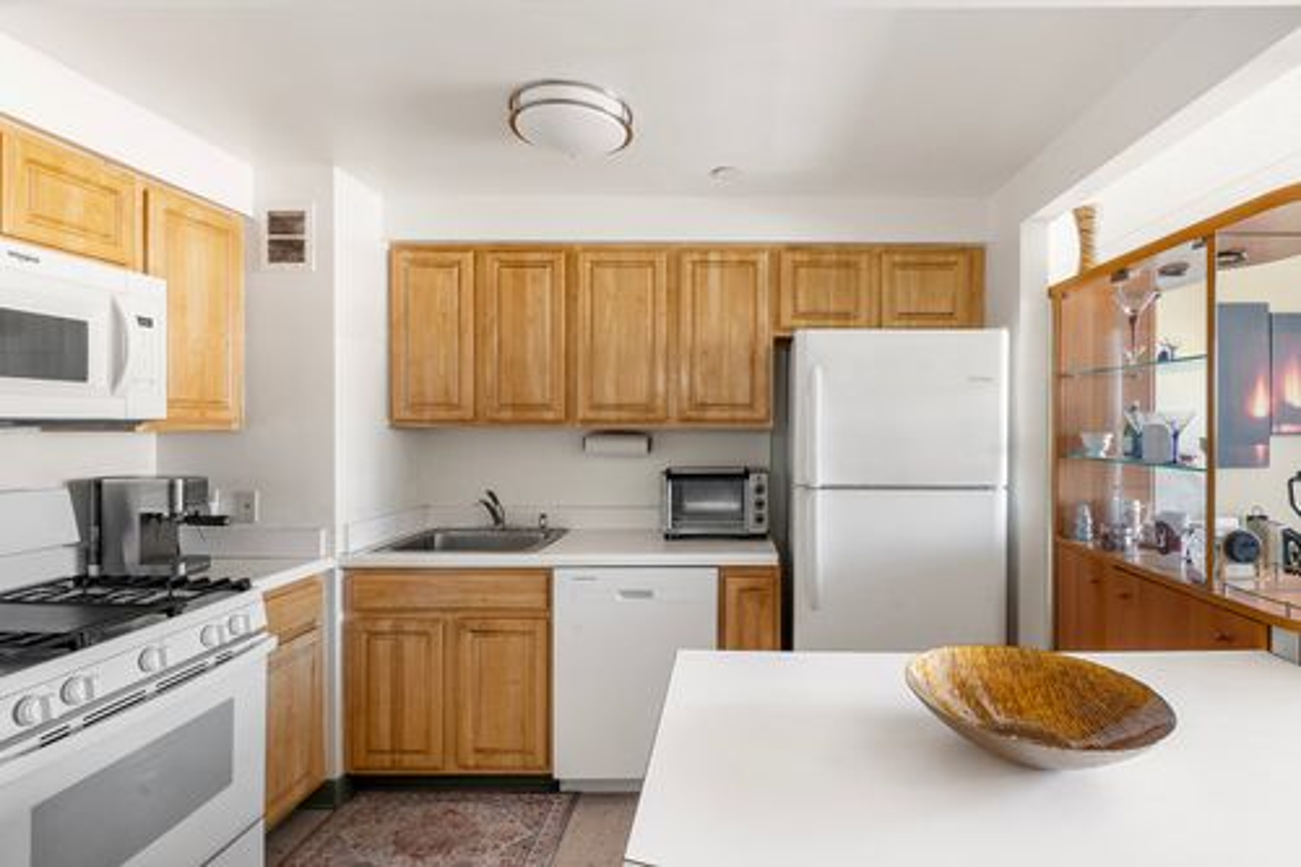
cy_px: 434
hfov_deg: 96.8
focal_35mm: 16
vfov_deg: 73.7
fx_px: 578
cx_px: 650
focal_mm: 16
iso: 160
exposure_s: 1.6
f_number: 11
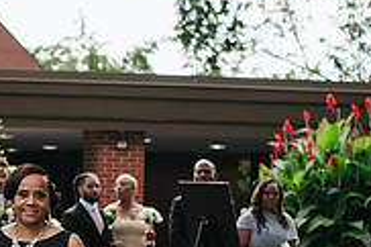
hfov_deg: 9.9
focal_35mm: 206
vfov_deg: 6.6
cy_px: 387
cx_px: -36
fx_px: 2121
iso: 250
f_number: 2.8
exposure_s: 1/2000
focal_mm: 35
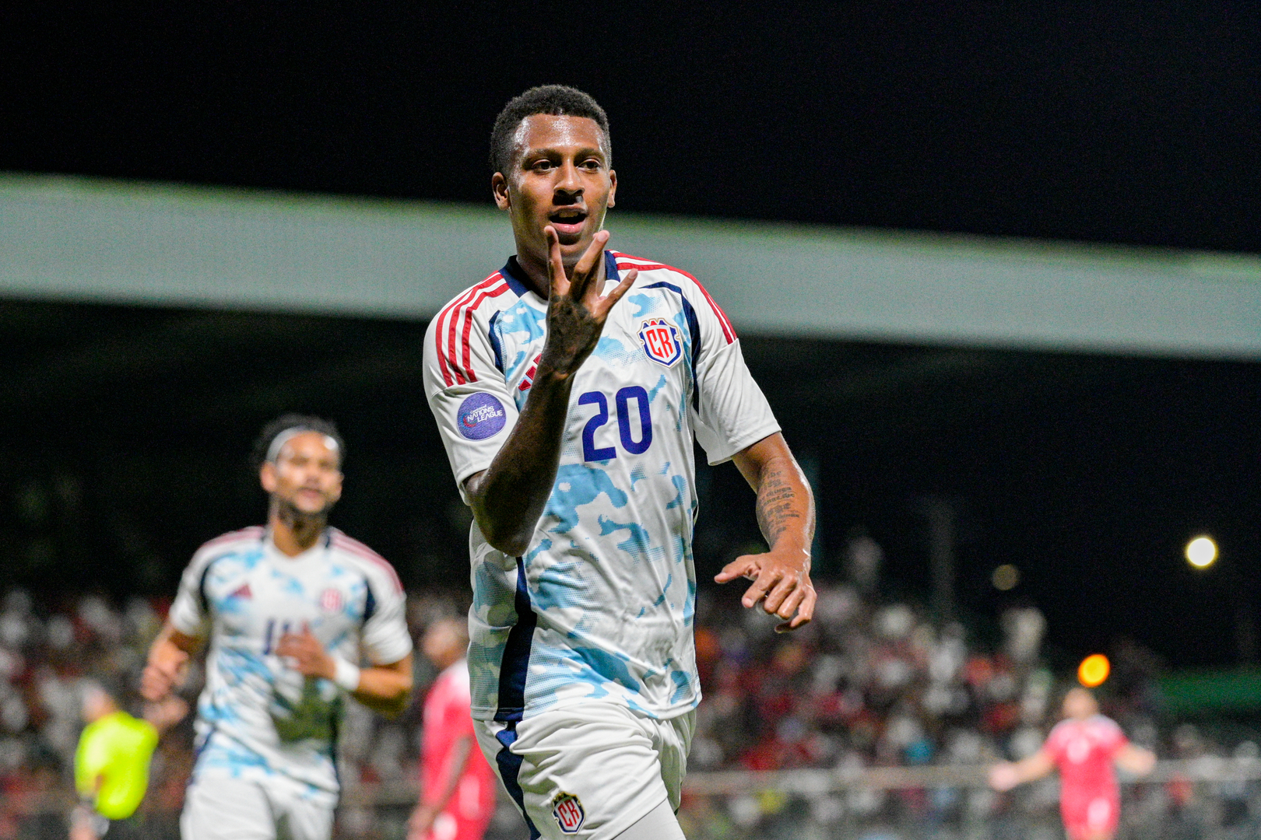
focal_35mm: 183
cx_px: 630
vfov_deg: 7.5
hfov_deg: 11.2
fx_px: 6410
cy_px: 420
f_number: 2.8
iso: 6400
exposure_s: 1/1250
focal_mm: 122
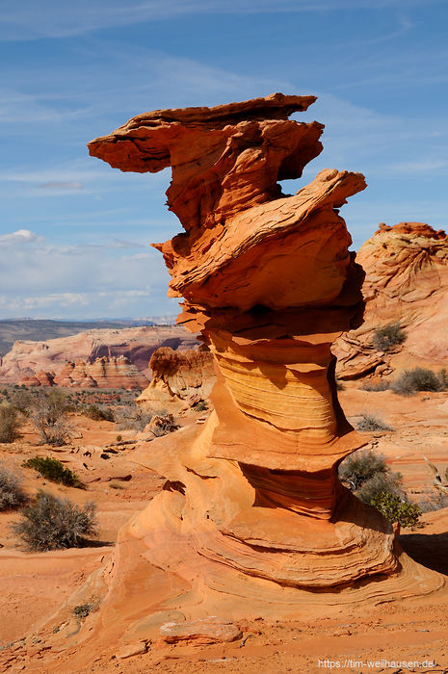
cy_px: 337
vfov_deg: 27.0
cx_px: 224
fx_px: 1403
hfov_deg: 18.1
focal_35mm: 75
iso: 200
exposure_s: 1/640
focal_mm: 50
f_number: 11
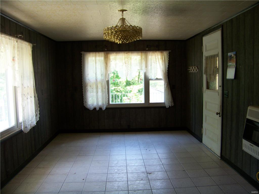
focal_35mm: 36
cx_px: 130
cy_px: 97
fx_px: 269
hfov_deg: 51.4
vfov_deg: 39.7
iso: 64
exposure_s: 1/25
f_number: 2.8
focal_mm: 5.85
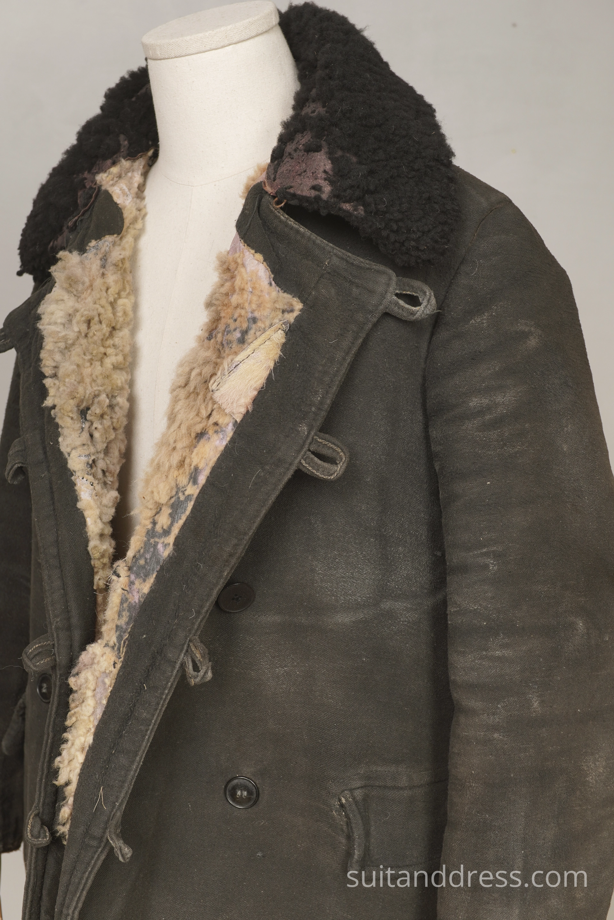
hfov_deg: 28.1
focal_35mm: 48
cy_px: 460
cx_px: 307
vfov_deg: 41.1
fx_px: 1228
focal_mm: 32
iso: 200
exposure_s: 1/20
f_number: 4.5
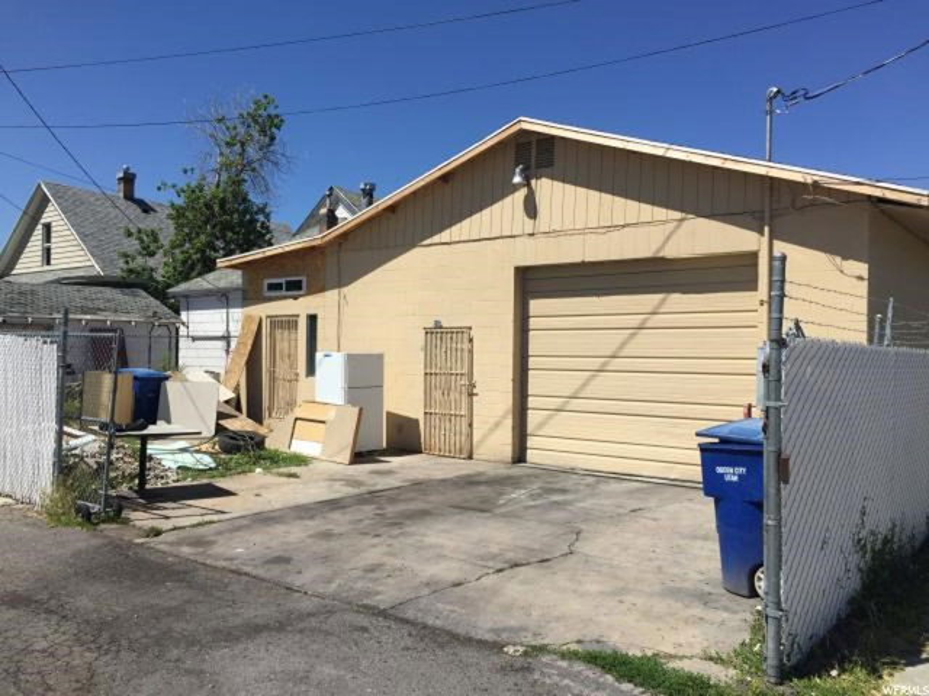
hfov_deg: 61.7
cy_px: 348
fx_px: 778
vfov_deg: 48.2
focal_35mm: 29
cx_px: 464
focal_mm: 4.15
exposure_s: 1/3049
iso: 32
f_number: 2.2
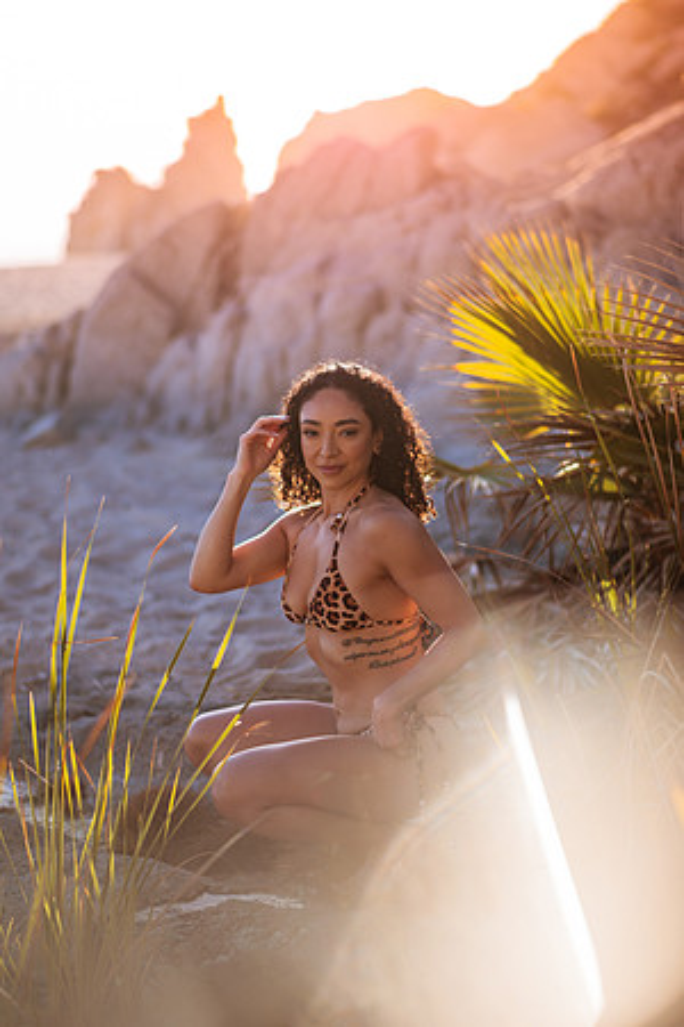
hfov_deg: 23.4
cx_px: 342
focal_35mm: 58
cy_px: 514
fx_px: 1653
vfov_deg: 34.5
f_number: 1.8
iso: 50
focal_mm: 58
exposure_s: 1/2000
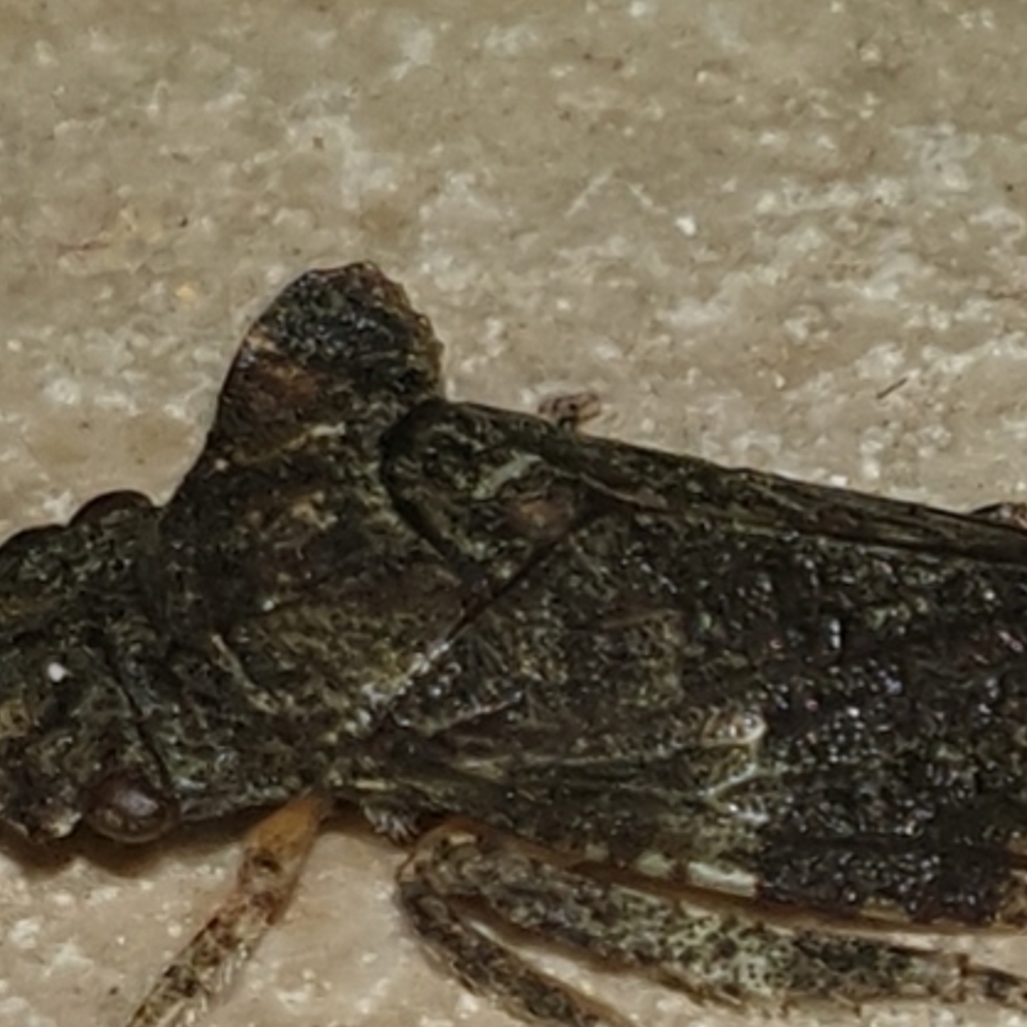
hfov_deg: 35.8
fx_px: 1578
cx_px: 659
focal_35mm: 47
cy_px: 643
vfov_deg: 35.9
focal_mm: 4.3
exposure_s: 1/883
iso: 50
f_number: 2.4
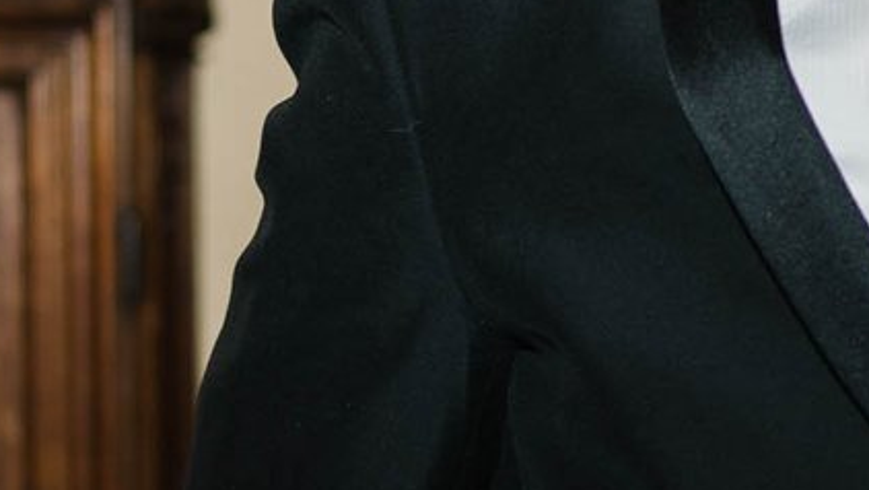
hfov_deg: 9.8
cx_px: 997
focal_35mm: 217
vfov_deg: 5.6
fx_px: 5003
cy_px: 307
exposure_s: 1/125
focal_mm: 35
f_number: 1.4
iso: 80
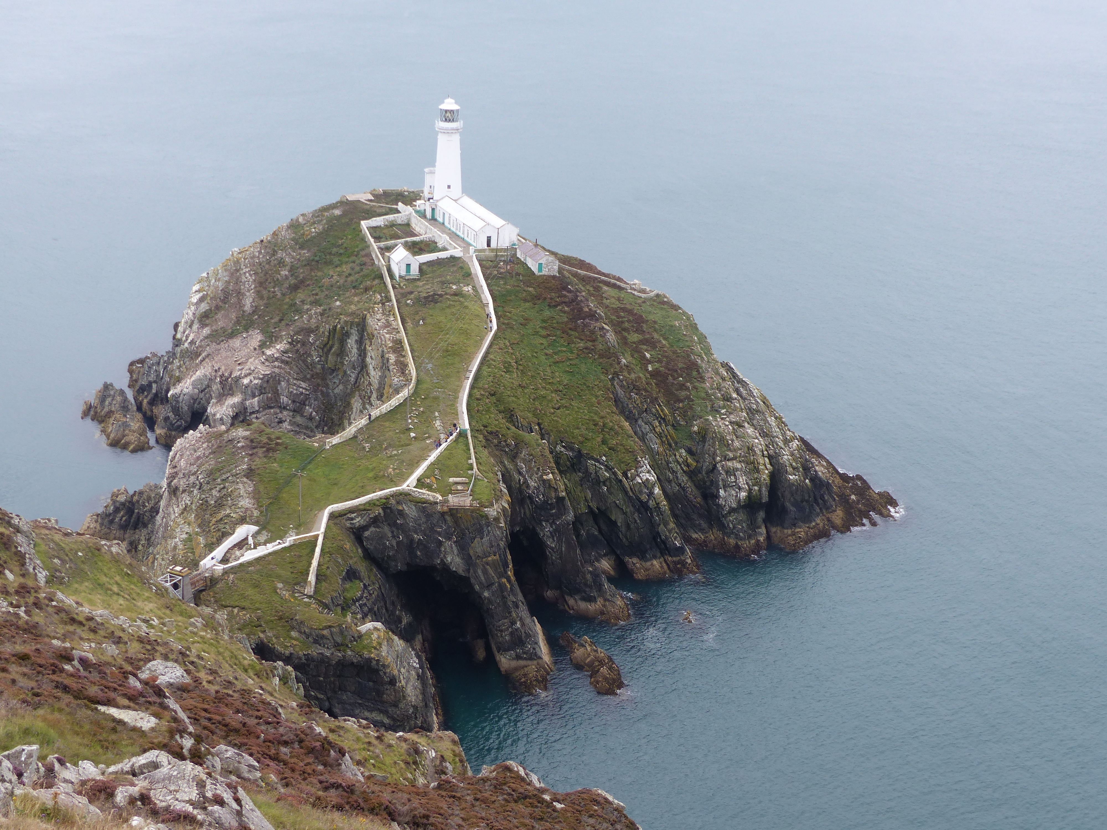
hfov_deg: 34.9
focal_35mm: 55
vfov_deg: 26.6
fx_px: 1759
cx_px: 554
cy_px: 415
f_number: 4
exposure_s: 1/400
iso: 100
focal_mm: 9.9
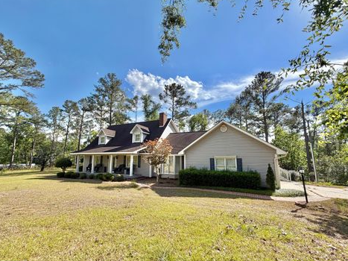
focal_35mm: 15
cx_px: 171
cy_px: 135
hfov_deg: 98.2
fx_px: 151
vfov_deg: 81.7
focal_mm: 2.22
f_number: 2.2
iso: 20
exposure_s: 1/864
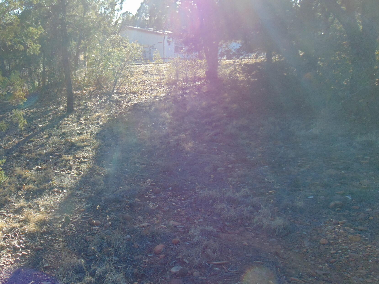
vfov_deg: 36.8
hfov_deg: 46.2
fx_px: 427
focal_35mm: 39
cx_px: 95
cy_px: 134
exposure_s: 1/400
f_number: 3
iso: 80
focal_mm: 4.5
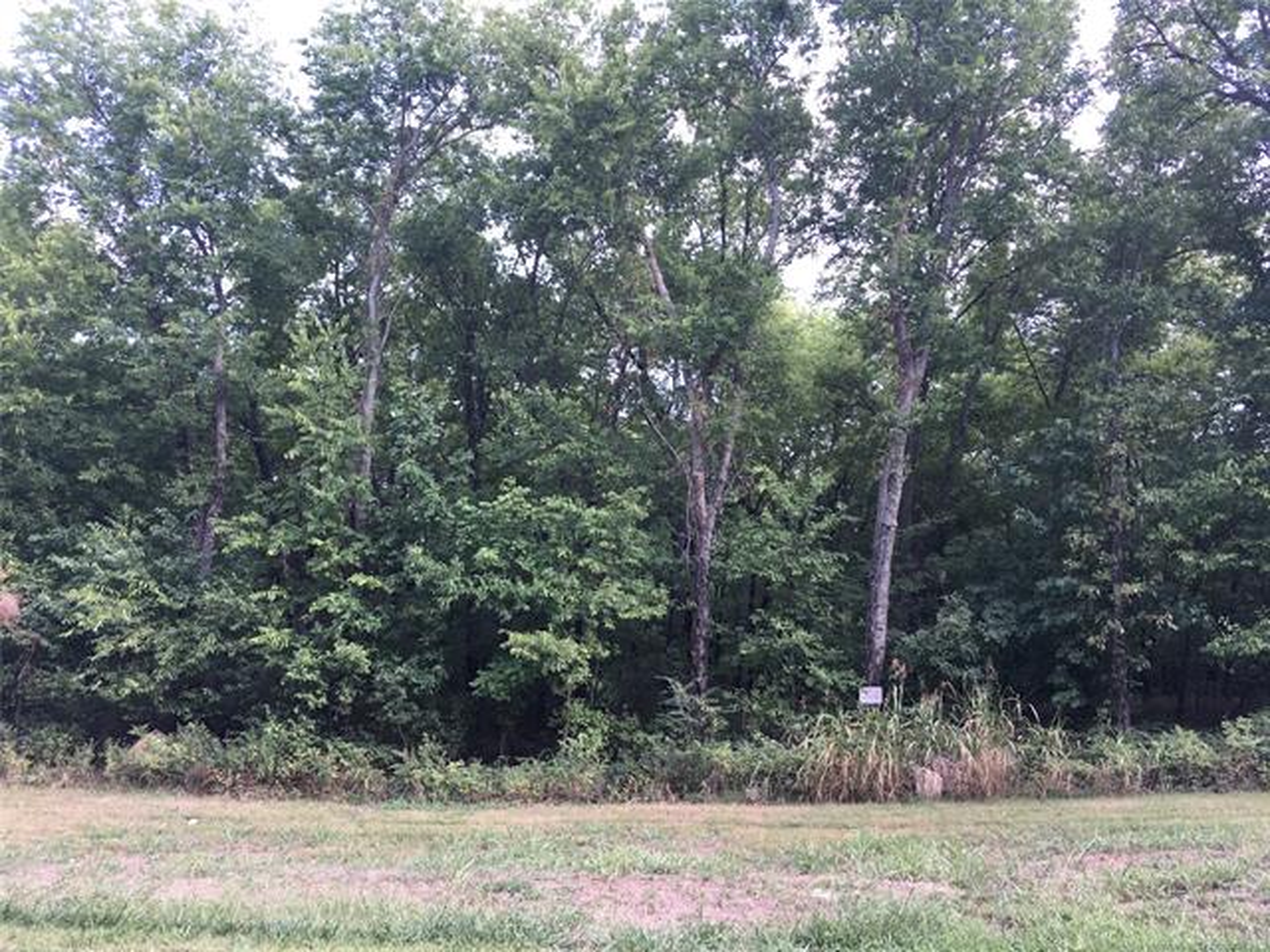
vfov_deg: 48.2
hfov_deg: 61.7
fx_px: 1064
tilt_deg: +7.0
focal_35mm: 29
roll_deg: -2.2
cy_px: 476
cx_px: 635
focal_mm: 4.15
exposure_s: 1/120
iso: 32
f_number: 2.2
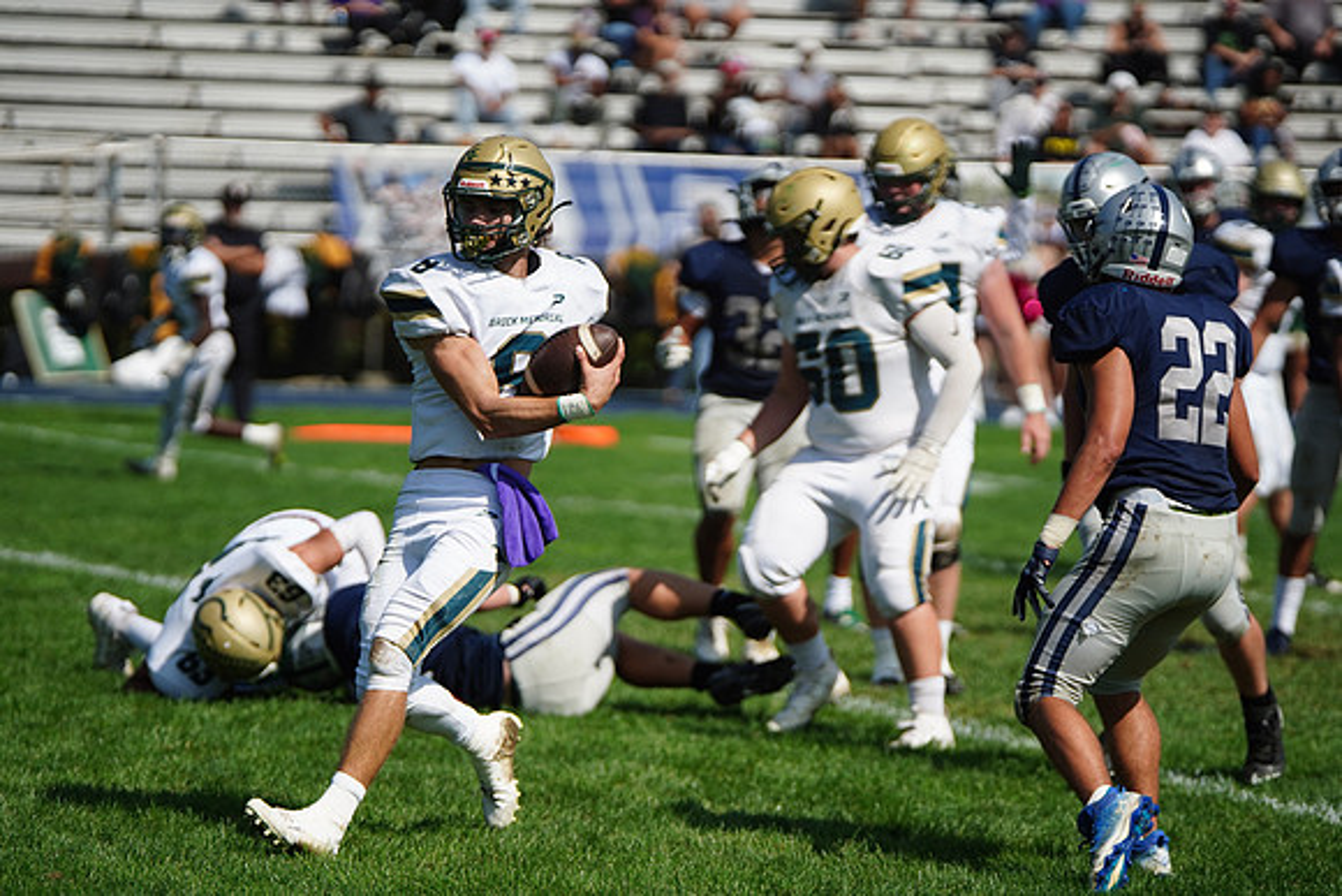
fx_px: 8240
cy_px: 448
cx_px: 671
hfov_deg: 9.3
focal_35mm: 221
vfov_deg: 6.2
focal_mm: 221
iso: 400
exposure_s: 1/8000
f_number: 2.8
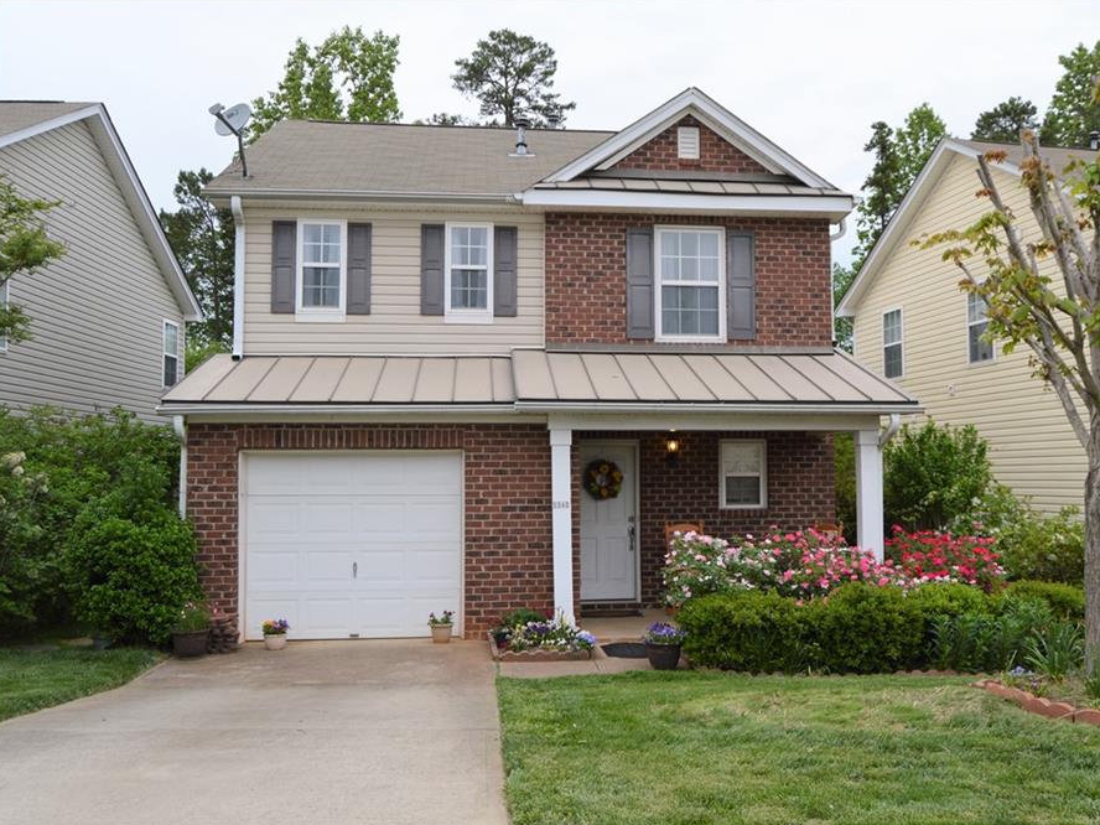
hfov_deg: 57.3
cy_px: 417
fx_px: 1003
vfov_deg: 44.7
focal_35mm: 32
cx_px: 626
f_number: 7.1
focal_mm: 19
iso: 100
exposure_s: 1/200
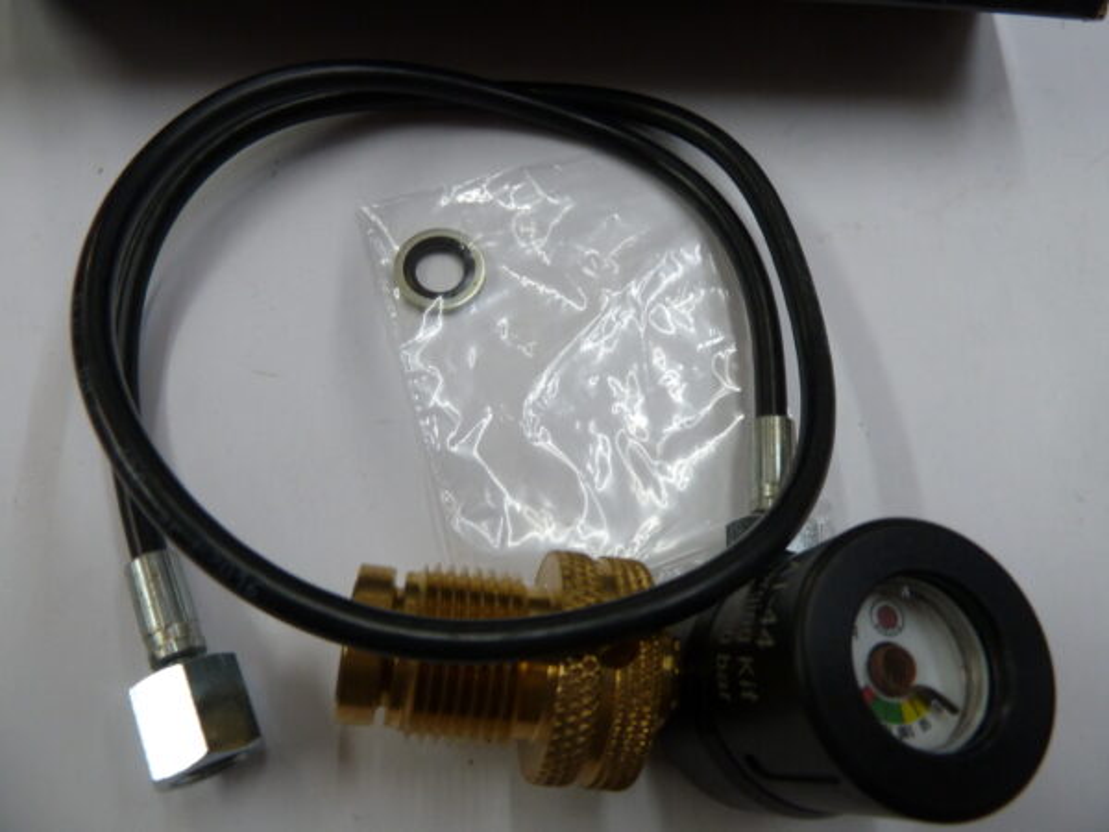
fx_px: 801
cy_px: 416
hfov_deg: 69.4
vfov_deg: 54.9
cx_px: 554
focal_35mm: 25
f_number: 3.3
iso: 160
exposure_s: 1/30
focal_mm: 4.1
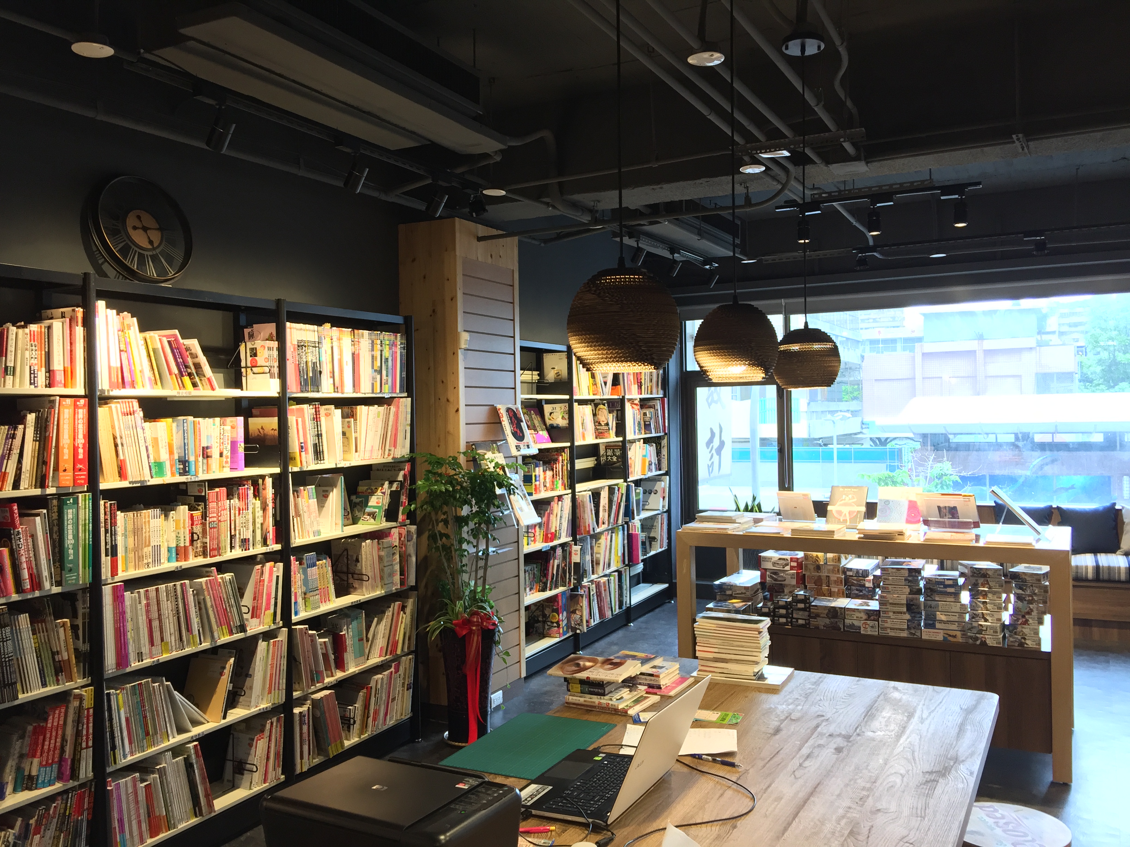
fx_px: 947
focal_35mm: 29
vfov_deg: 48.2
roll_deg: -0.2
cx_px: 565
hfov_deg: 61.7
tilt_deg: -0.6
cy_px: 424
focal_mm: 4.15
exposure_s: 1/30
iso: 100
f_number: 2.2
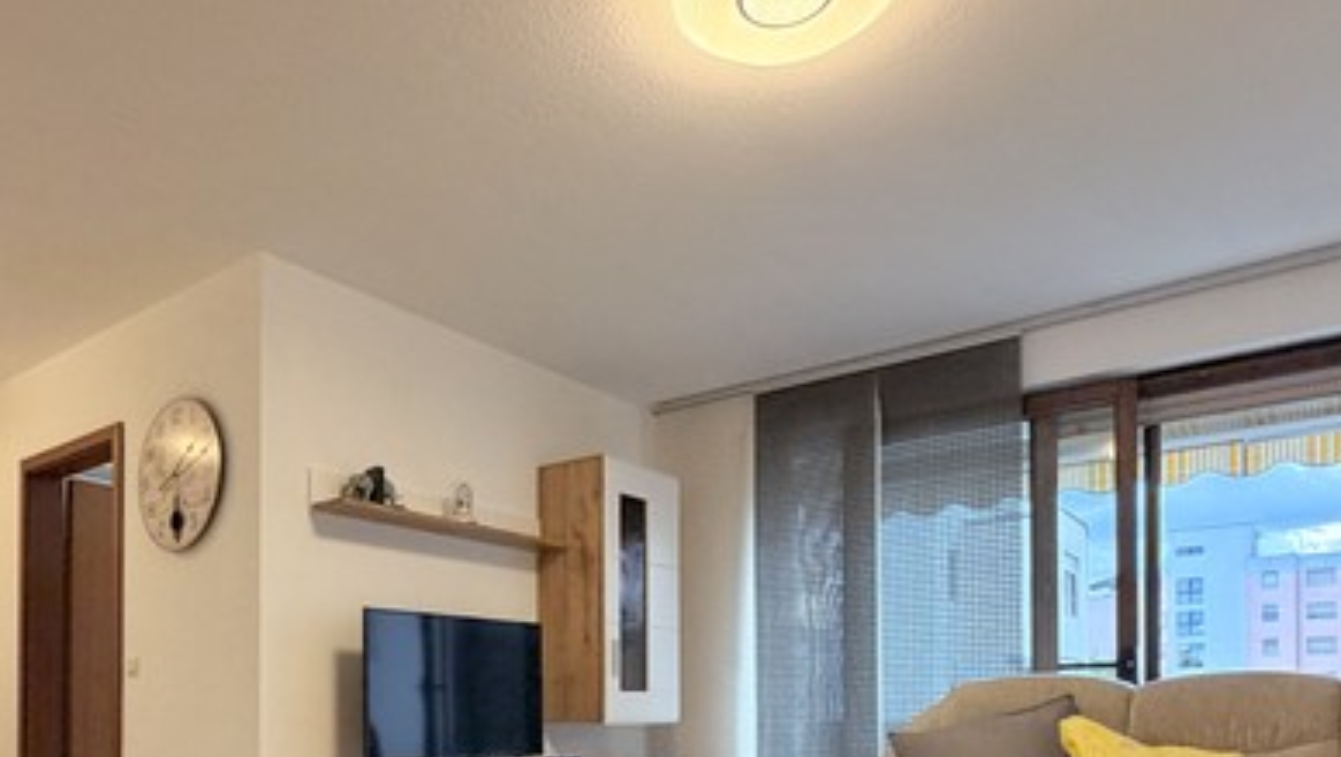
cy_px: 697
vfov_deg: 38.4
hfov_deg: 67.3
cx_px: 541
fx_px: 996
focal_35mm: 28
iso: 320
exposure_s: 1/100
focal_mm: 2.22
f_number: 2.2
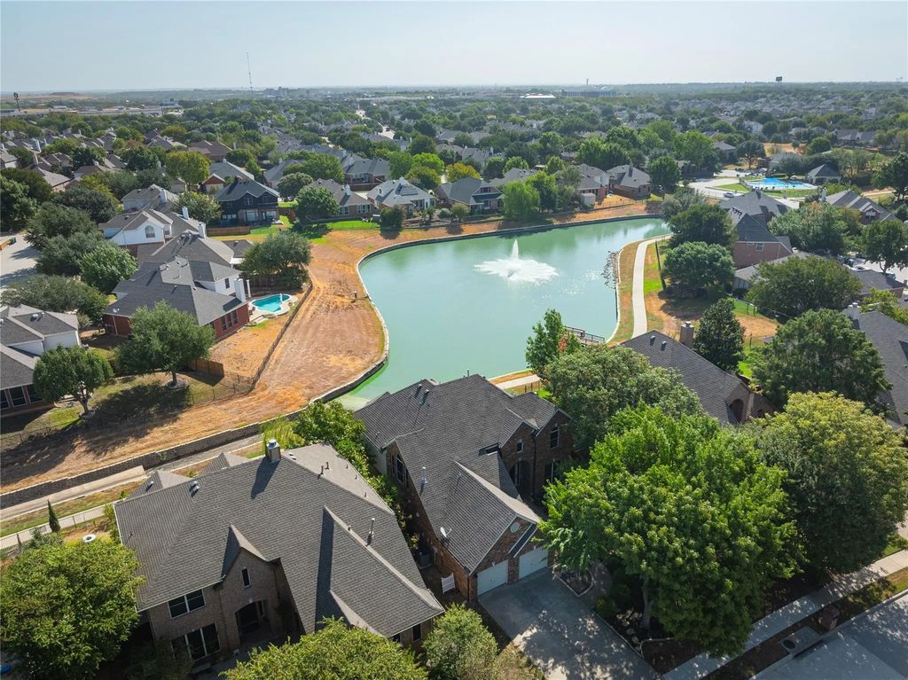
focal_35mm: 24
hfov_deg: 71.6
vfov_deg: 56.8
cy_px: 340
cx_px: 454
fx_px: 629
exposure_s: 1/320
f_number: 7.1
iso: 100
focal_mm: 12.29
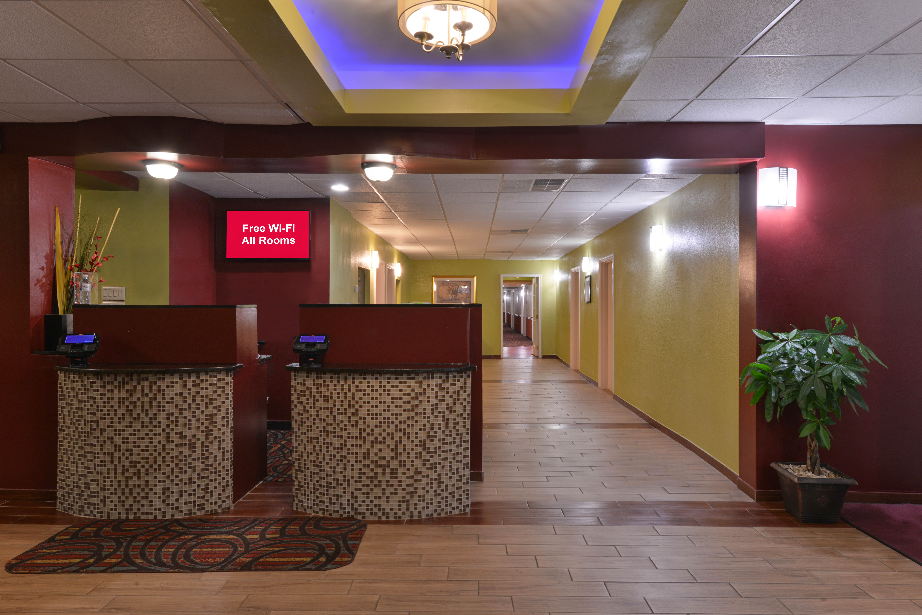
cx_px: 461
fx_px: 615
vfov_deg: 53.2
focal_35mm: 24
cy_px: 308
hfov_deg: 73.7
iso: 400
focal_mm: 24
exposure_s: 1/2.5
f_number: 13
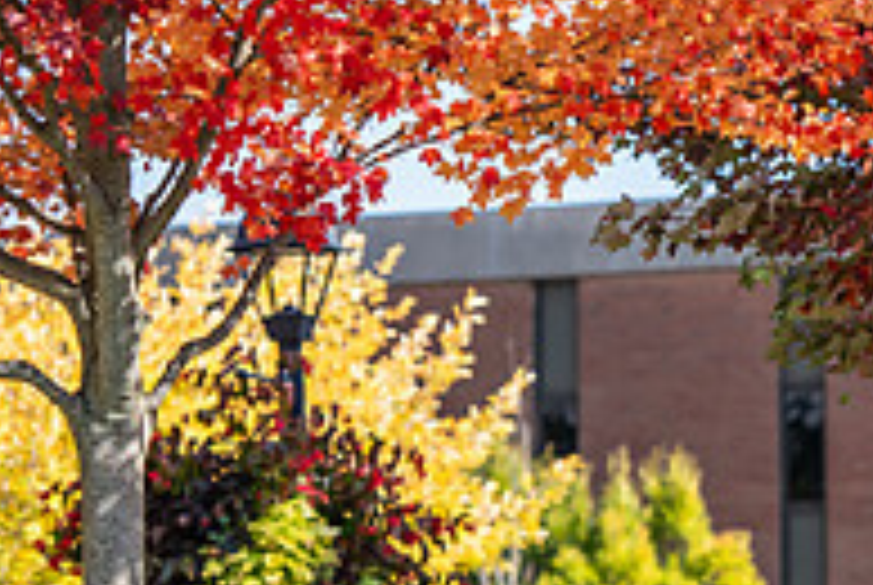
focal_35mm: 346
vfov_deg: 4.0
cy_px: 452
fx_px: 8403
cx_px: 850
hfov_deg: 5.9
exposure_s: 1/500
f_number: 4
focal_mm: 116
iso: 160
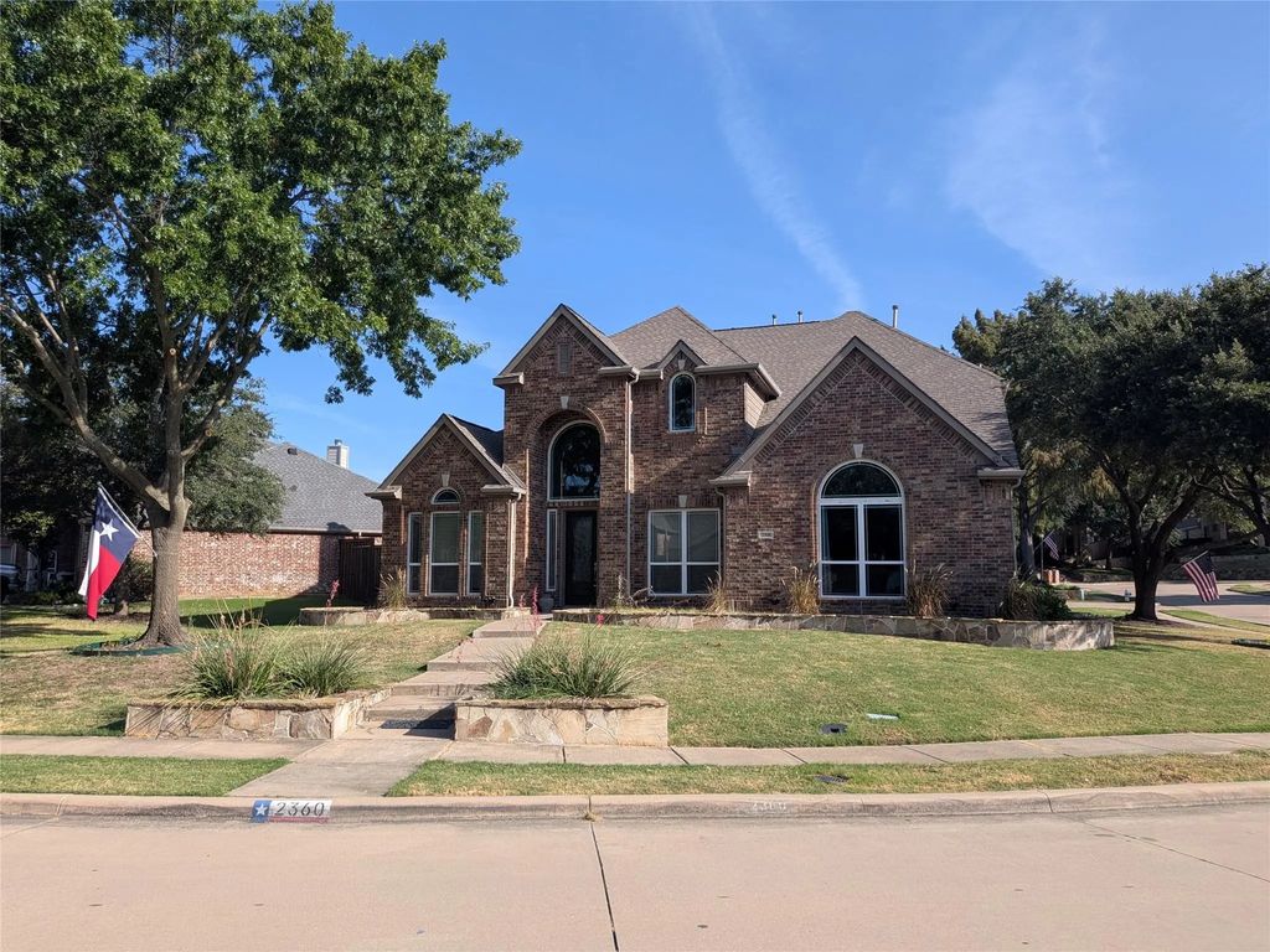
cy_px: 476
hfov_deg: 71.6
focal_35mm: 24
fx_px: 881
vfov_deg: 56.8
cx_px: 635
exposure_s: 1/1142
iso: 30
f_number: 1.7
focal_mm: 4.53
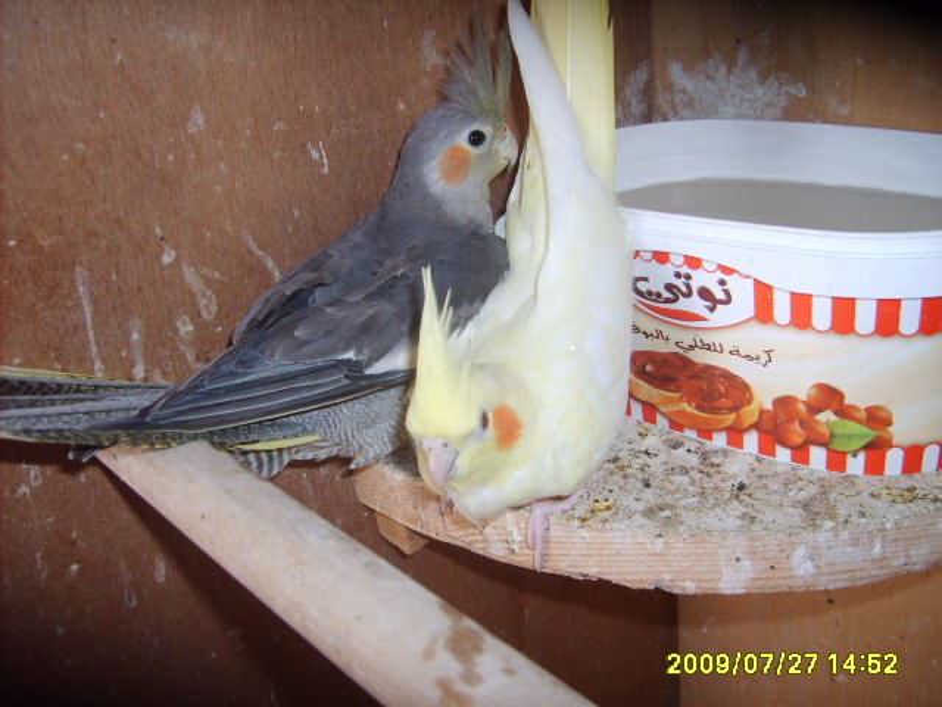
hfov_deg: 52.6
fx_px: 952
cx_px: 471
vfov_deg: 40.7
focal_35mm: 35
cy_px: 354
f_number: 2.8
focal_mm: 5.8
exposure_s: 1/45
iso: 100
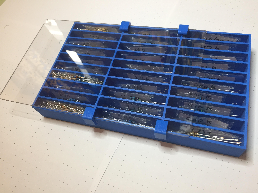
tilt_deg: -59.3
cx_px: 129
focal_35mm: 29
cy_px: 96
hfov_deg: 61.7
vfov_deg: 48.2
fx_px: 216
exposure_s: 1/30
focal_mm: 4.15
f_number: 2.2
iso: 64
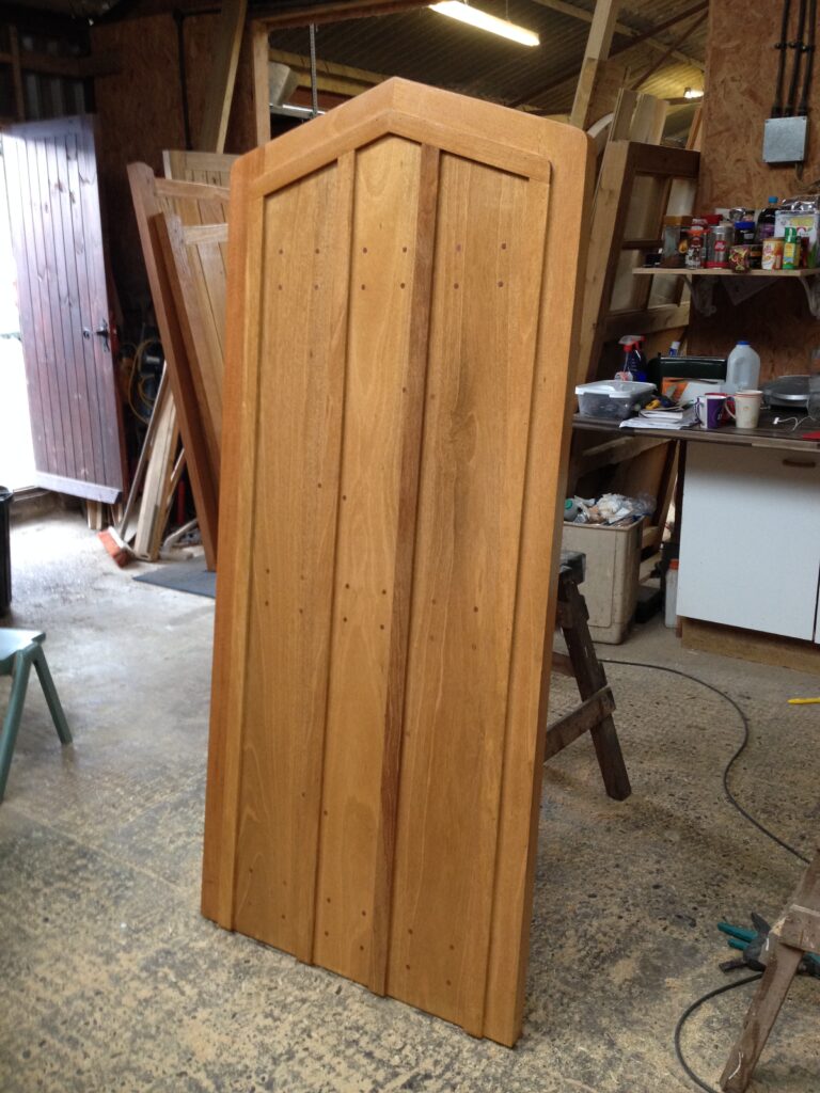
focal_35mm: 35
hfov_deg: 40.7
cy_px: 546
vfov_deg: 52.6
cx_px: 410
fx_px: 1105
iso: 125
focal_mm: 4.28
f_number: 2.4
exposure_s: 1/20
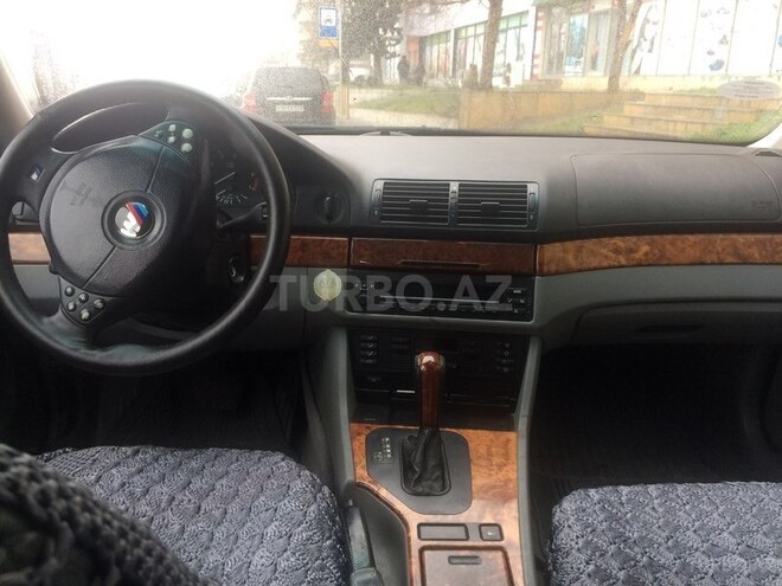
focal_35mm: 29
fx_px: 655
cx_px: 391
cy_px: 293
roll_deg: -2.0
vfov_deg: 48.2
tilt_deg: -18.3
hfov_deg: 61.7
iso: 32
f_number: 2.2
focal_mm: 4.15
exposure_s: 1/33
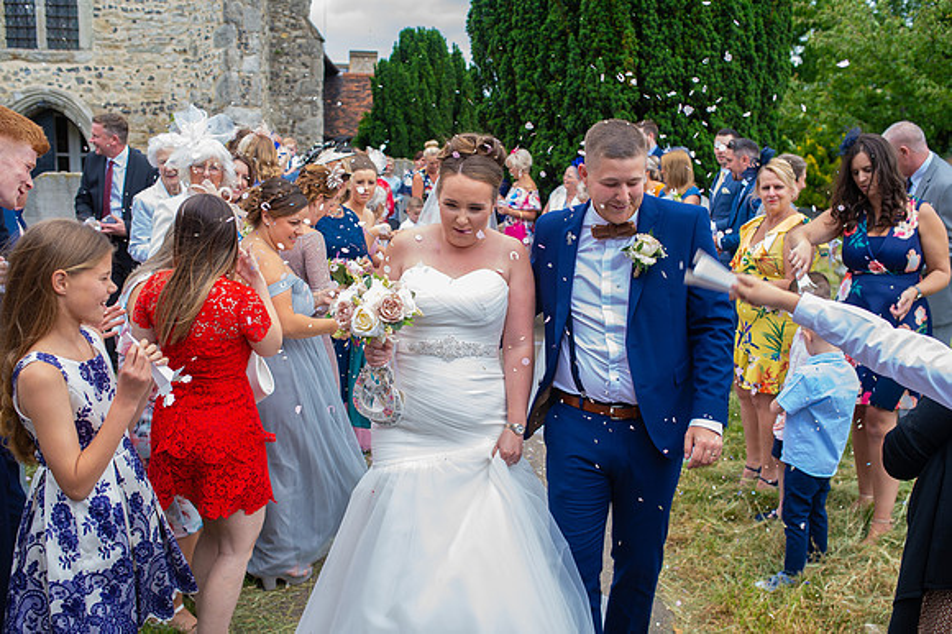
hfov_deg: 54.5
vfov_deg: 37.8
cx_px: 476
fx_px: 925
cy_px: 317
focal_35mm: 35
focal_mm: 35
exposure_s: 1/500
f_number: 4
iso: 320
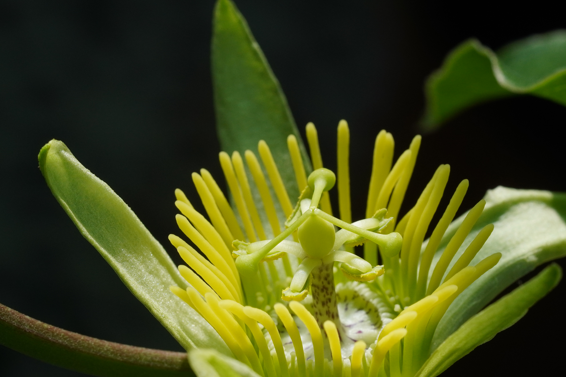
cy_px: 204
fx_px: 3223
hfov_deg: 10.0
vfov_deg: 6.7
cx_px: 325
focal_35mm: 205
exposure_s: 1/160
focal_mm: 90
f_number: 10
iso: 500
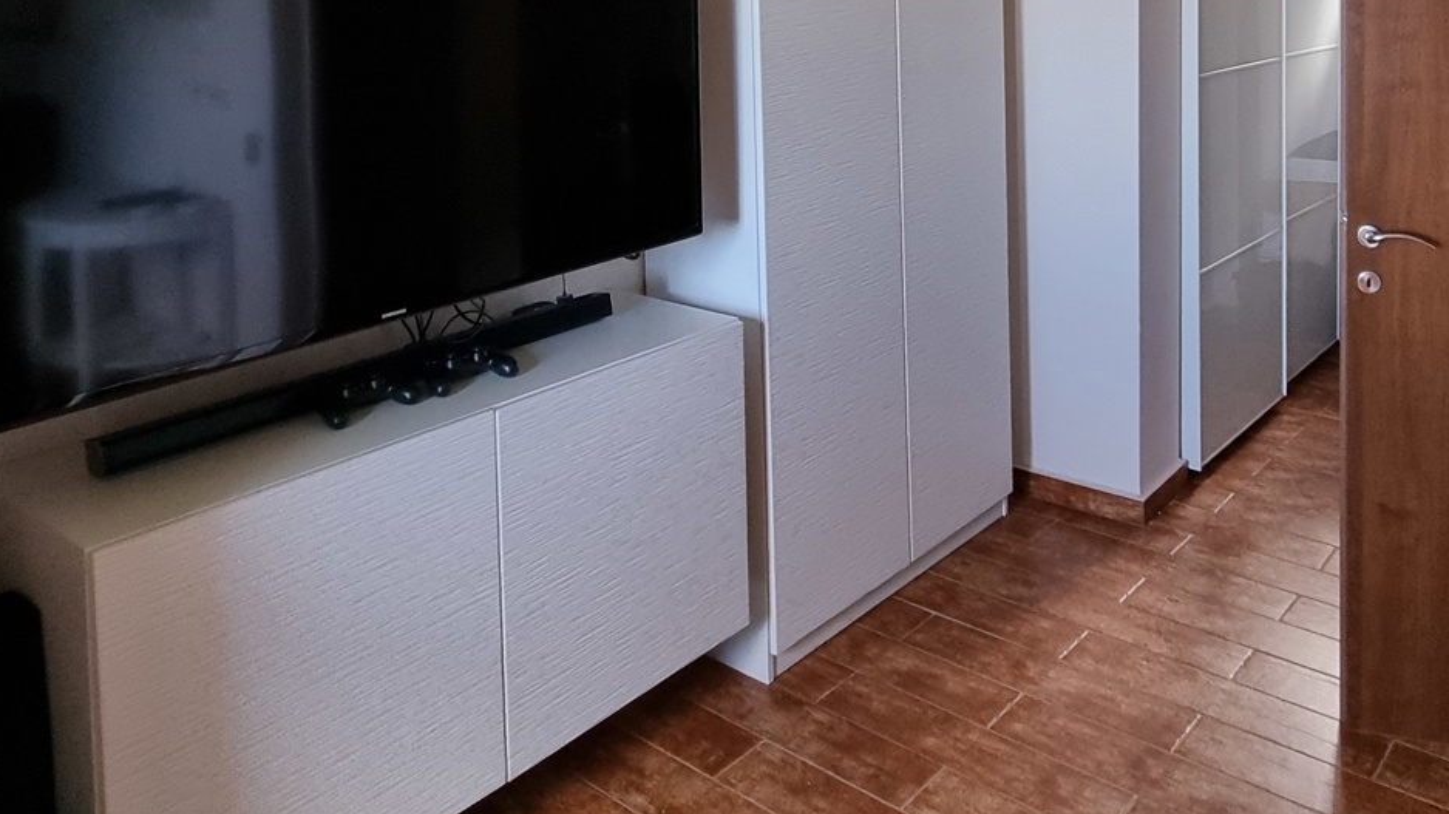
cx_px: 881
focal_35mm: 29
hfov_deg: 65.4
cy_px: 12
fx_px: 1114
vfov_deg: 36.4
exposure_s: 1/33
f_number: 2.2
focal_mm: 2.2
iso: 400
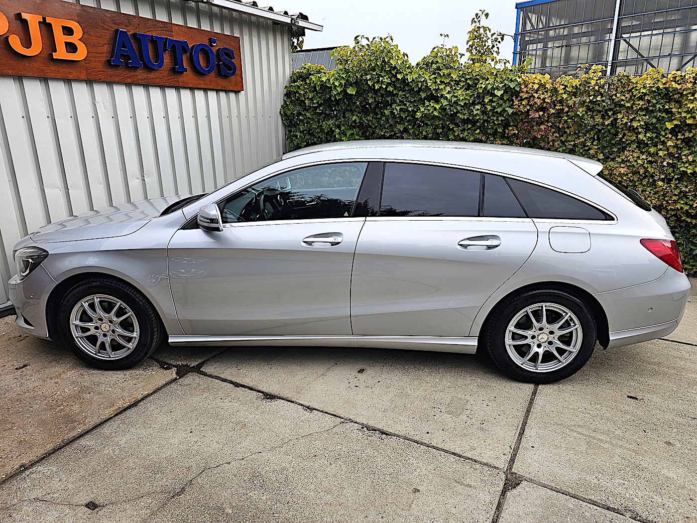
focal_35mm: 23
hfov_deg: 73.9
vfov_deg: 58.9
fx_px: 463
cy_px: 262
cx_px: 348
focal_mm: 6.3
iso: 10
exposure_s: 1/203
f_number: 1.7
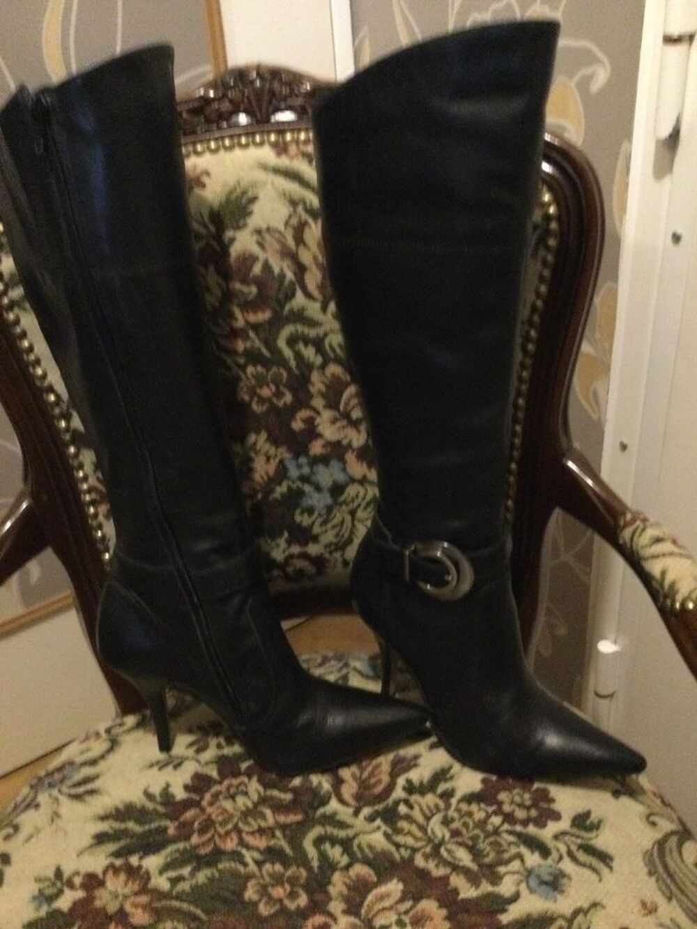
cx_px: 348
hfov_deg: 45.4
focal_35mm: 31
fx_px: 832
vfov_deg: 58.3
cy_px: 464
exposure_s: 1/17
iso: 800
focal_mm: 3.3
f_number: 2.4
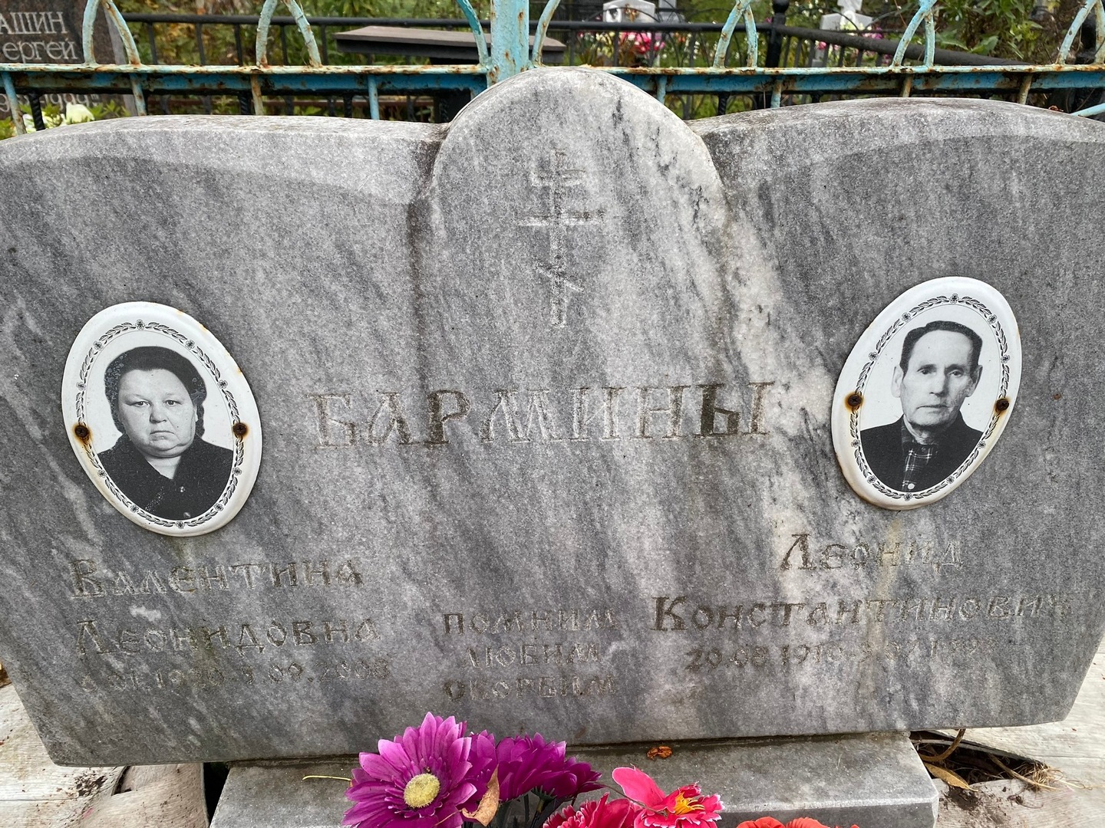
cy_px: 414
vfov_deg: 53.1
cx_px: 552
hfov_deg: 67.3
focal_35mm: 26
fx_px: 830
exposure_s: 1/588
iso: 32
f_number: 1.8
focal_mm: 4.25
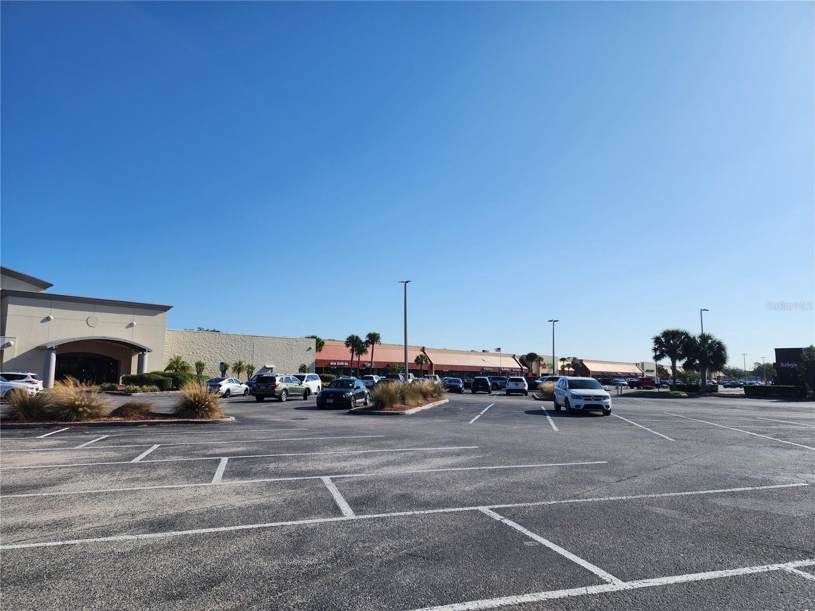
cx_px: 408
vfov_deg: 58.9
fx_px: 542
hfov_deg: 73.9
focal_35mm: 23
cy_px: 306
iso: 12
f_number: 1.8
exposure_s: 1/1780
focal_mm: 6.4
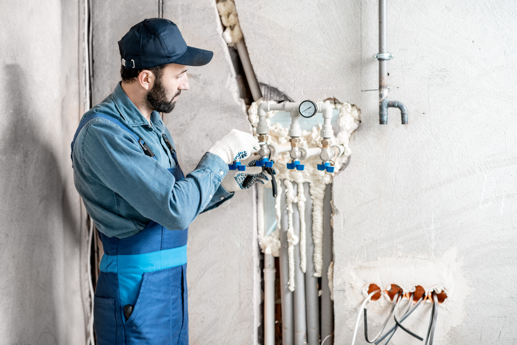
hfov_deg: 23.9
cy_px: 172
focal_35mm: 85
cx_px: 258
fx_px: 1221
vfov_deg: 16.1
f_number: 2.5
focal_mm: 85
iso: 400
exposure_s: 1/160
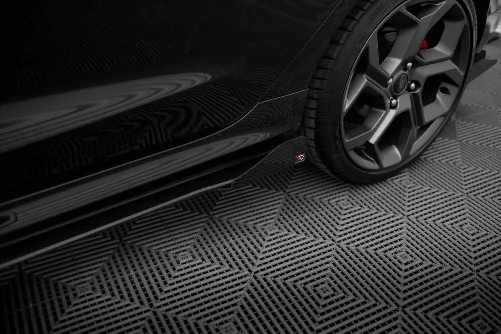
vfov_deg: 37.9
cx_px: 250
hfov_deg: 54.4
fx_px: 487
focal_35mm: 35
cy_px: 167
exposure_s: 1/160
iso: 500
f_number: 2.5
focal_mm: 35
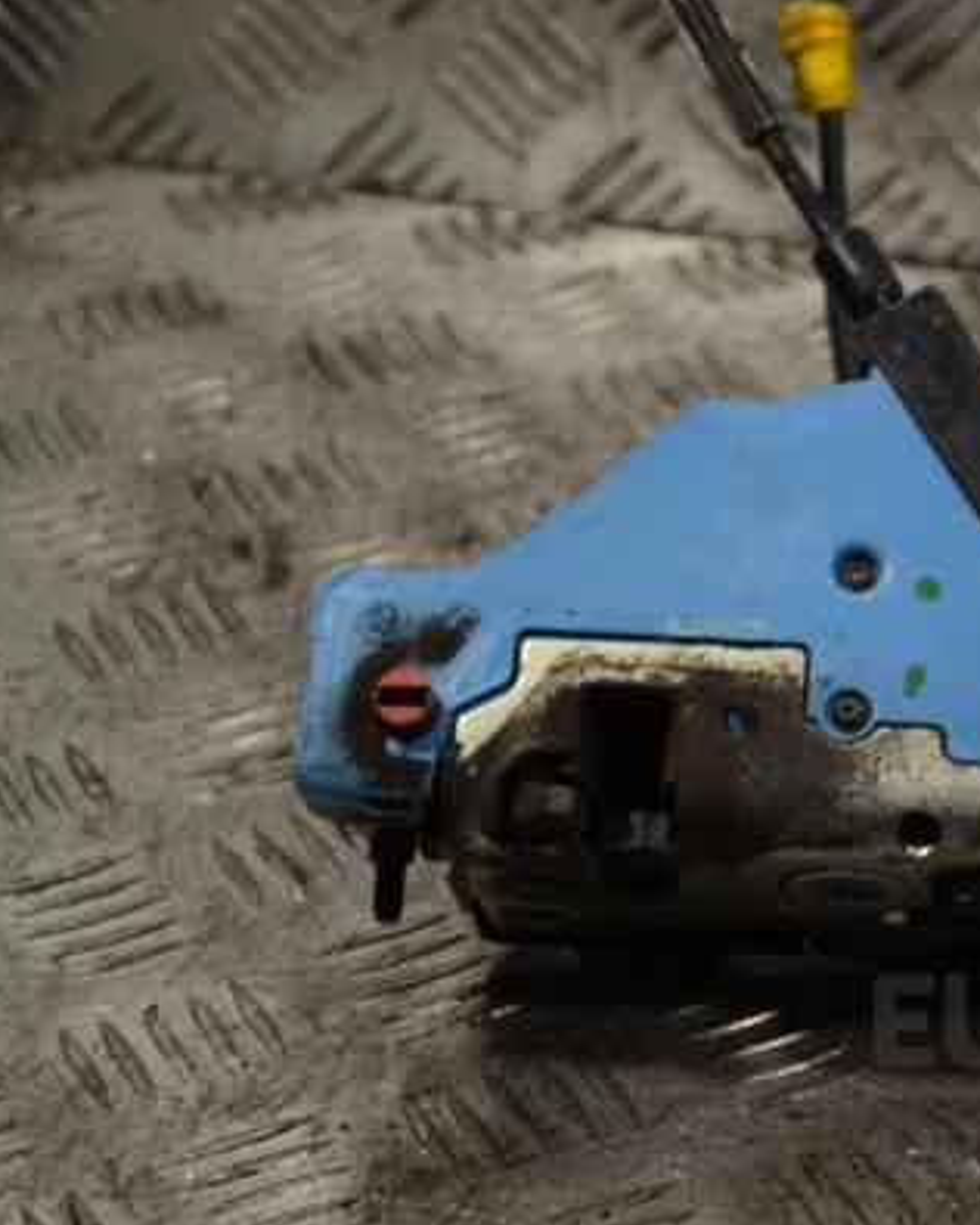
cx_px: 816
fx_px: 4268
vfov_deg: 16.3
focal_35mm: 118
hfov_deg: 13.0
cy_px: 608
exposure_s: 1/30
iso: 110
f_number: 5.6
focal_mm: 55
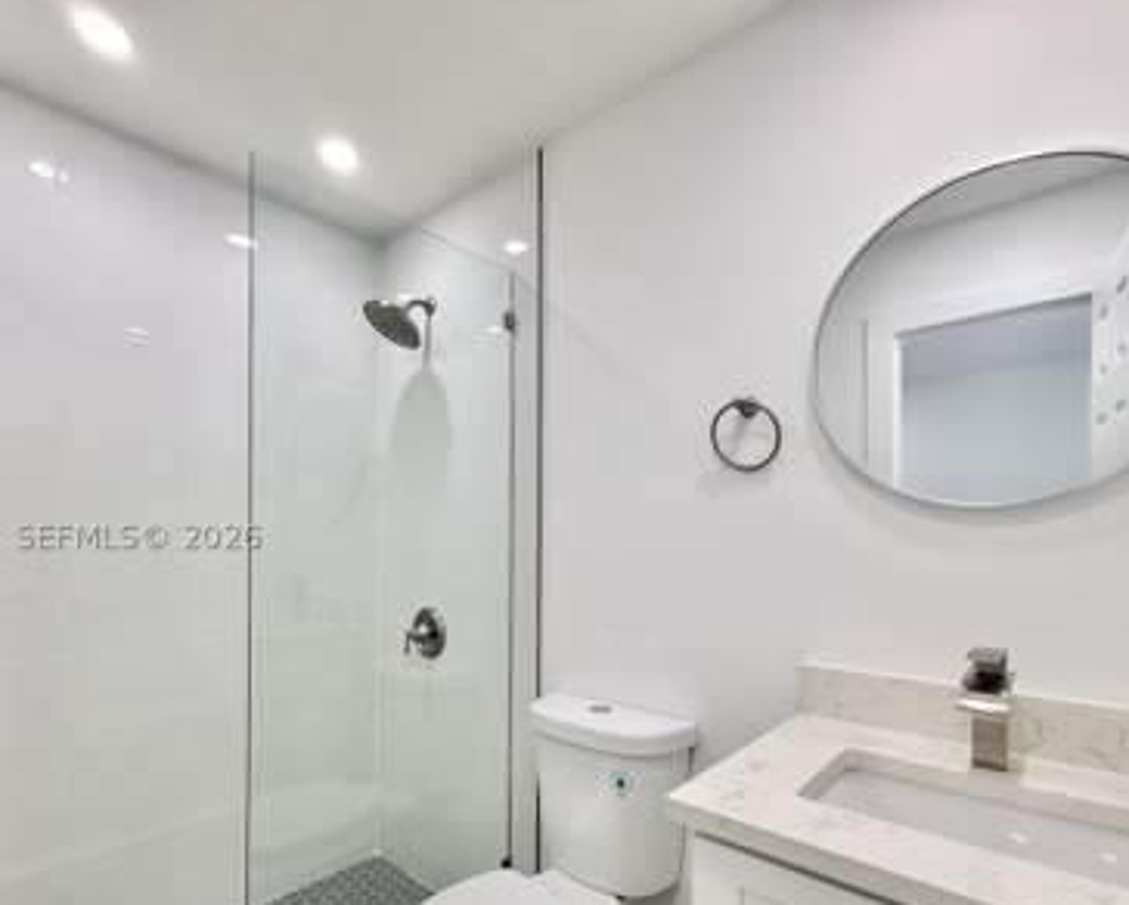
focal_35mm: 18
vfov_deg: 73.2
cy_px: 536
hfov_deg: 86.3
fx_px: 602
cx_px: 546
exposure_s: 1/120
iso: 80
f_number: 2.2
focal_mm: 2.22
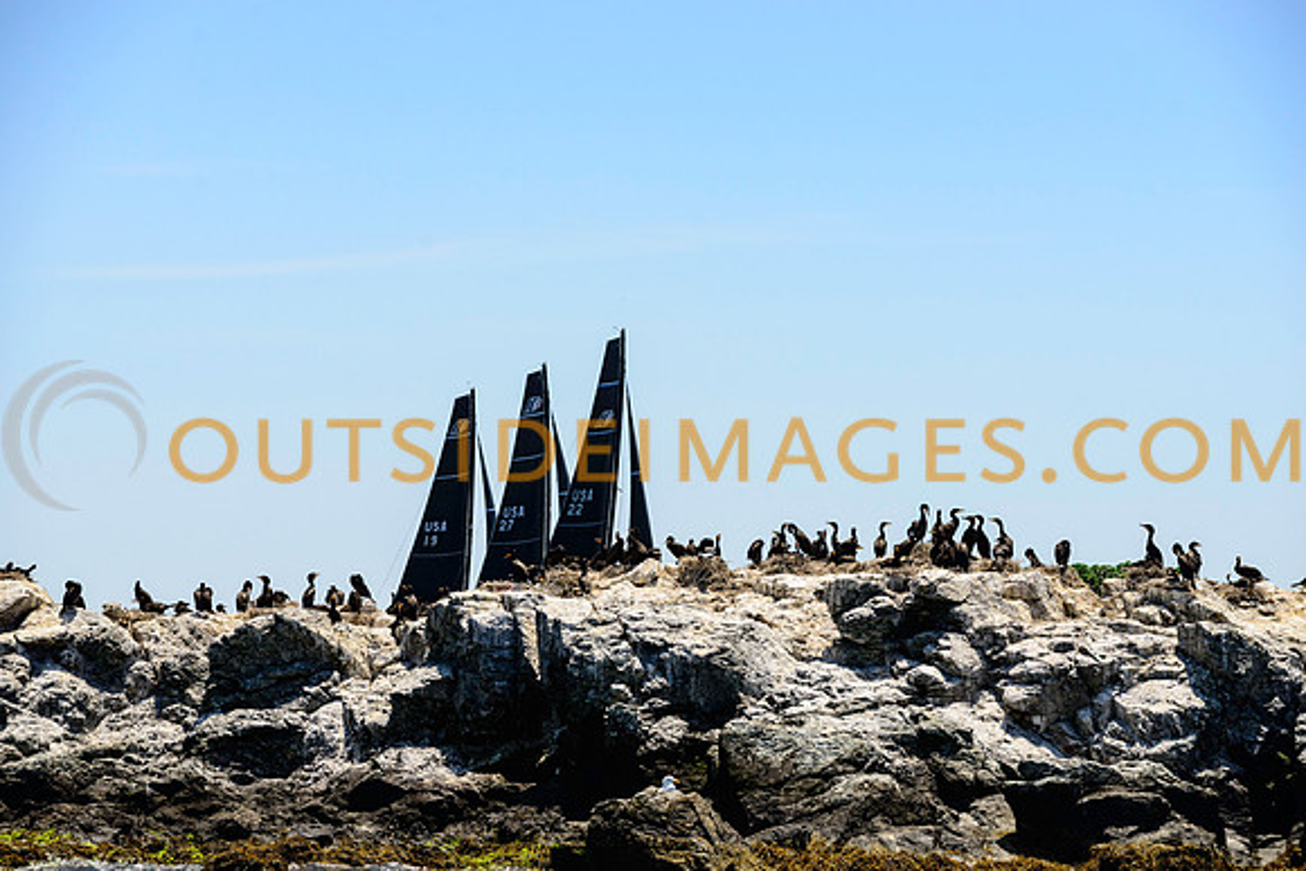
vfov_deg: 8.2
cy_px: 436
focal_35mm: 168
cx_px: 653
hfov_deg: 12.3
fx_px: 6085
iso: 250
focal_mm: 165
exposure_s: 1/1000
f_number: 7.1
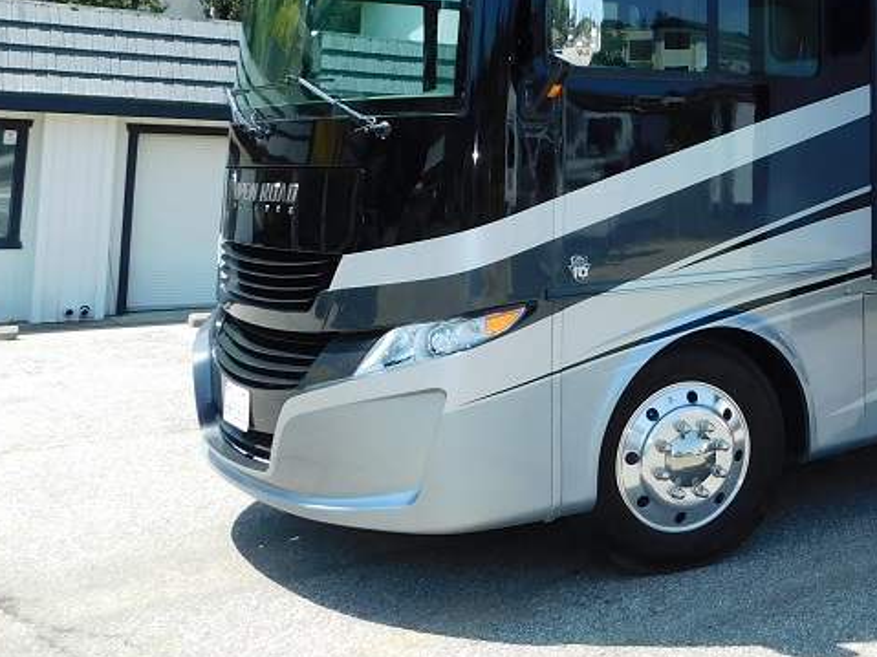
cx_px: 833
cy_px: 79
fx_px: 1216
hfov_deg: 36.5
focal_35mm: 48
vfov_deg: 29.2
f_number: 3
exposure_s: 1/800
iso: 125
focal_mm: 4
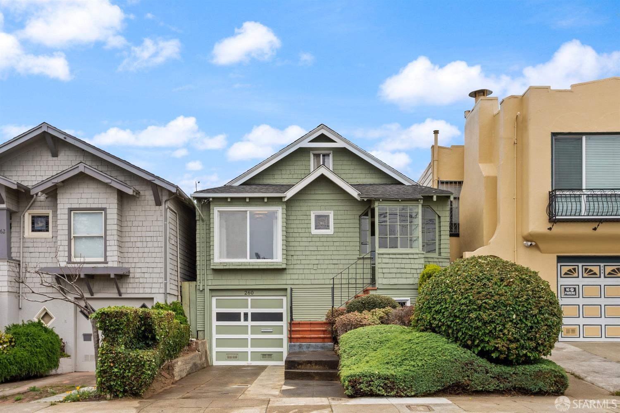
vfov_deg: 40.0
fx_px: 568
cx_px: 310
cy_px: 206
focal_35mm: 33
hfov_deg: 57.2
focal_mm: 33
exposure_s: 1/250
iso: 500
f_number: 8
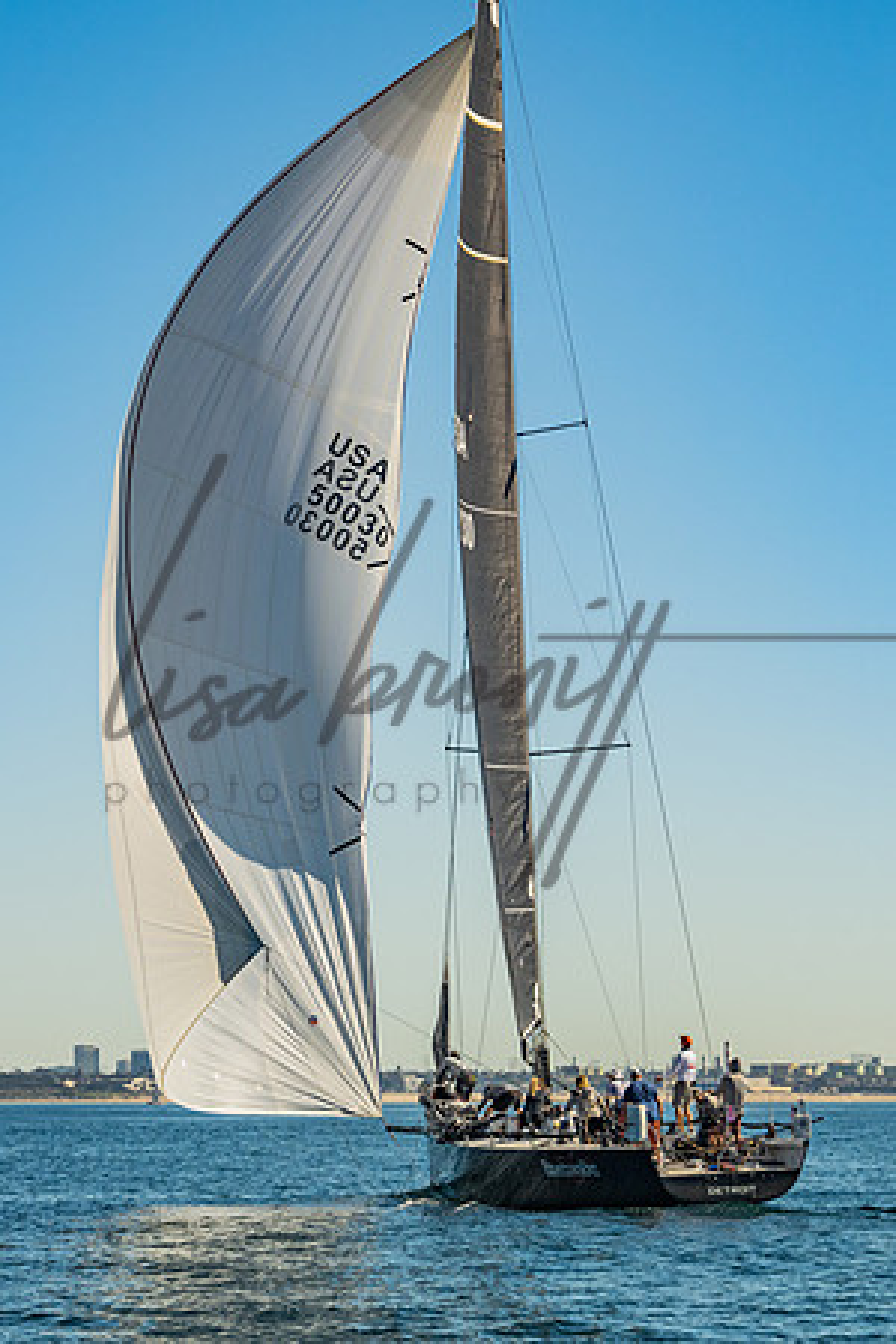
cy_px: 732
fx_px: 4372
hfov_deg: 11.7
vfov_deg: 17.5
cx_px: 533
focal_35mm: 117
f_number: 6
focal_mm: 71
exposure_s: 1/1600
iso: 400
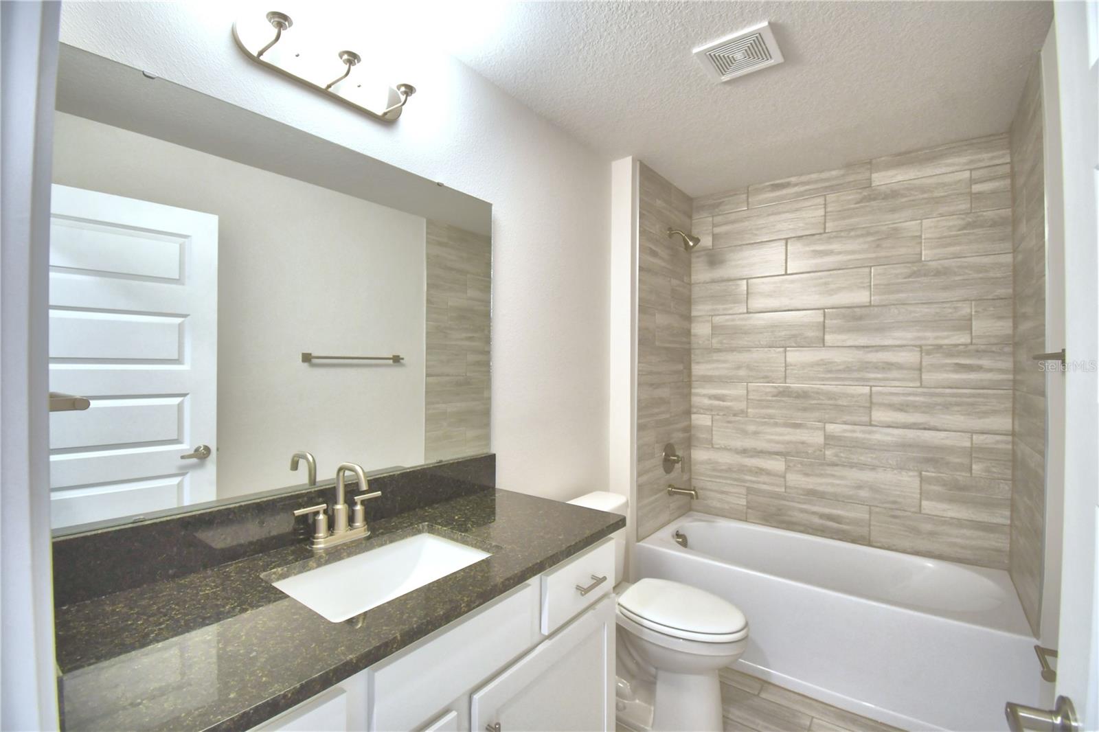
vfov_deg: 77.3
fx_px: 458
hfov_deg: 100.4
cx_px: 550
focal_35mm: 15
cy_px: 366
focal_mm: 10
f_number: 4.5
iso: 450
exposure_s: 1/30
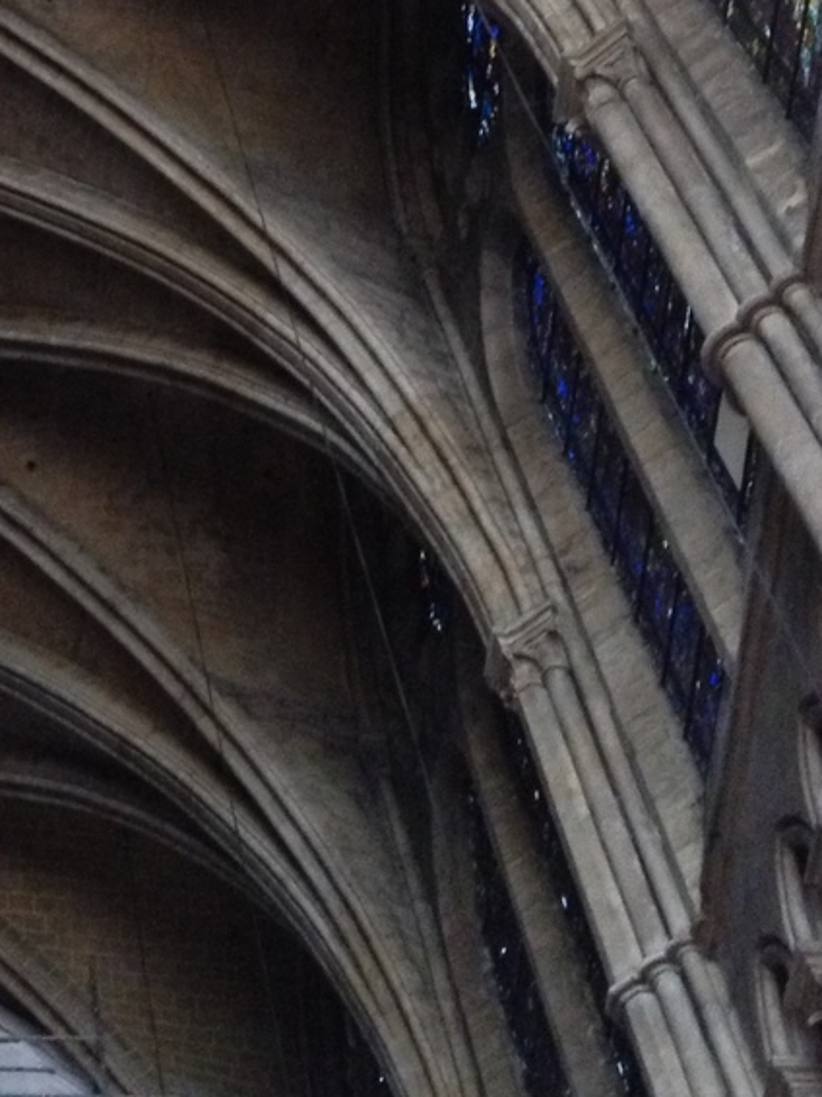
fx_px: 3137
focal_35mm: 99
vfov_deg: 18.9
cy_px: -149
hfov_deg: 14.3
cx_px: -268
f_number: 2.4
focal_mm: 4.28
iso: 500
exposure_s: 1/15
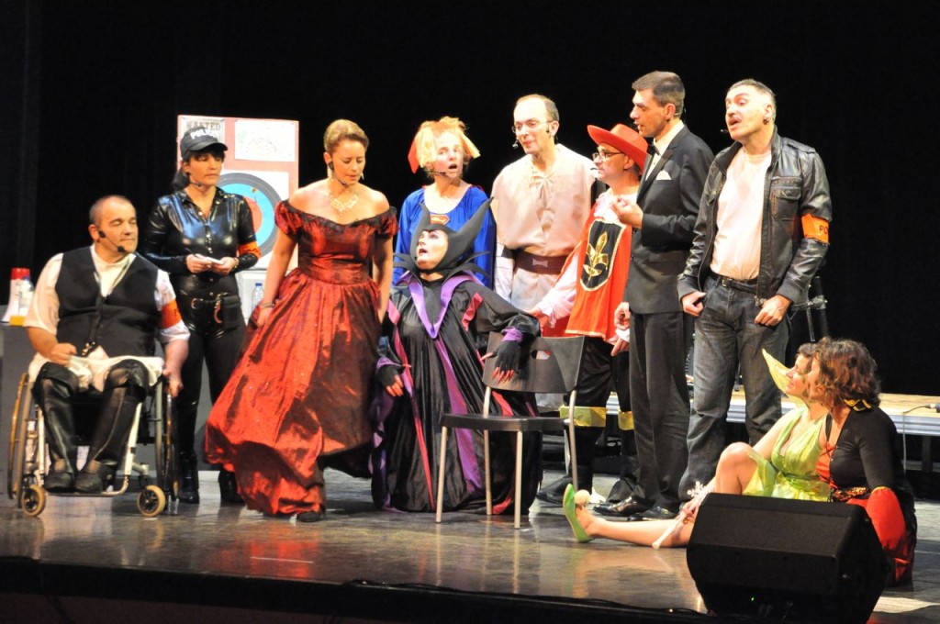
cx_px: 470
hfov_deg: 15.2
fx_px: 3520
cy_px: 312
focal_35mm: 135
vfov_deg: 10.1
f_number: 5.6
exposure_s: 1/40
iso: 3200
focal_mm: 90
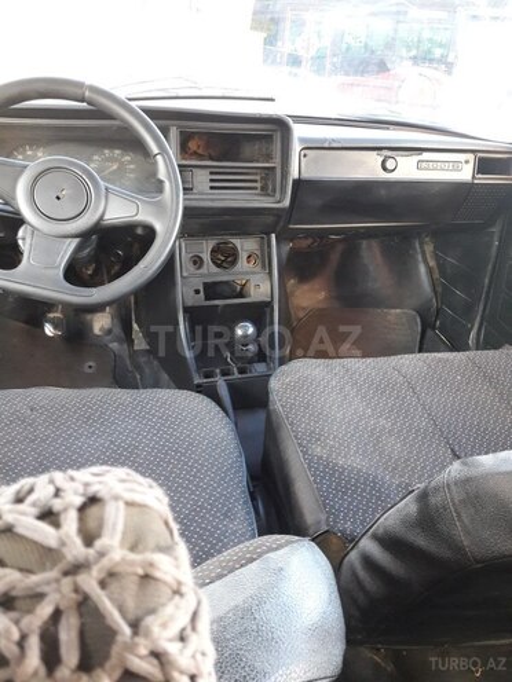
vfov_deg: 63.4
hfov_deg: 49.7
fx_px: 552
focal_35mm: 28
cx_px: 256
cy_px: 341
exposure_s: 1/33
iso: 200
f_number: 1.9
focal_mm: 3.7
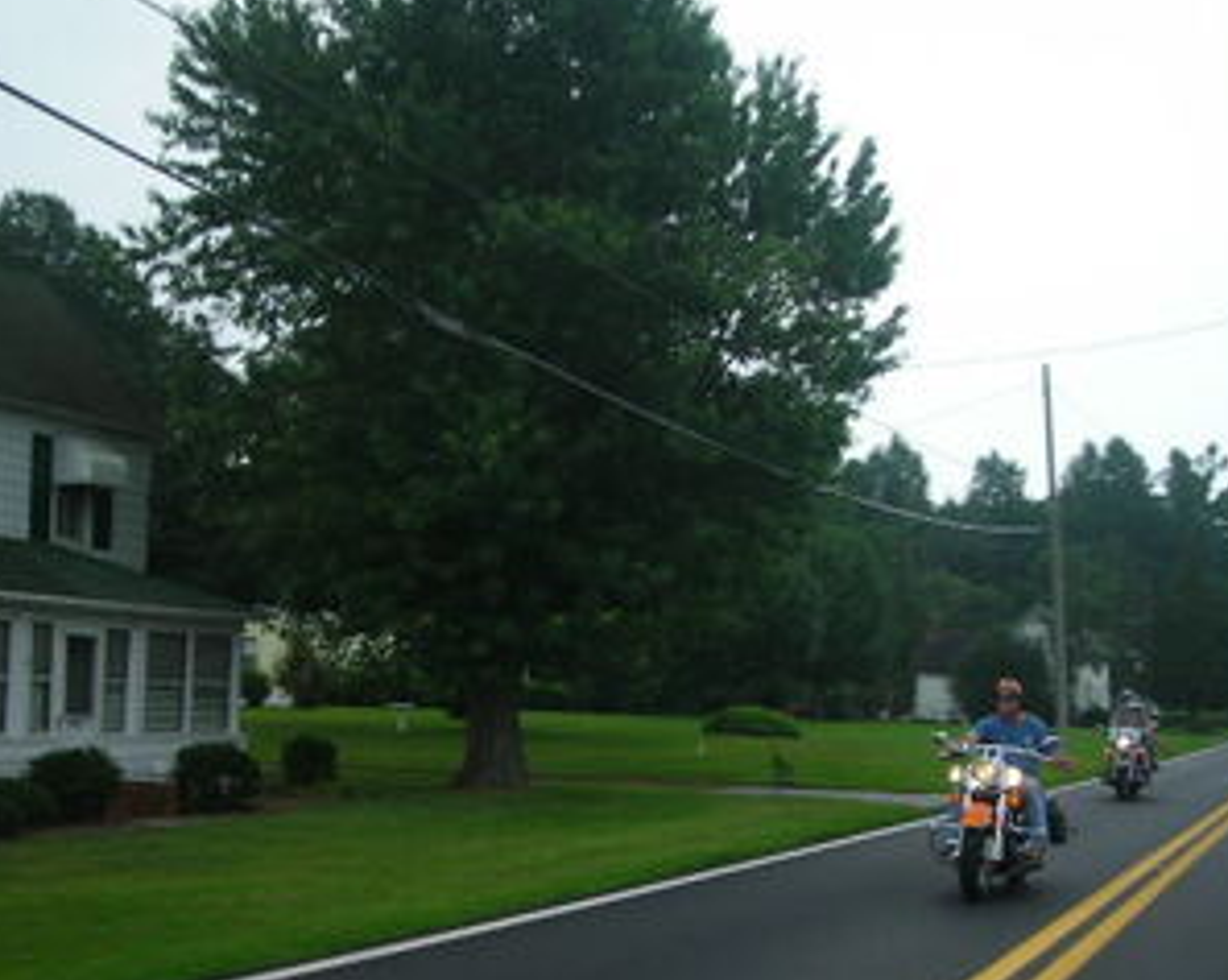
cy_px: 554
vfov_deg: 30.2
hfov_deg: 37.4
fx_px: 1815
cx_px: 595
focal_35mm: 50
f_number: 6.4
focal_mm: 6.3
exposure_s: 1/148
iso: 50
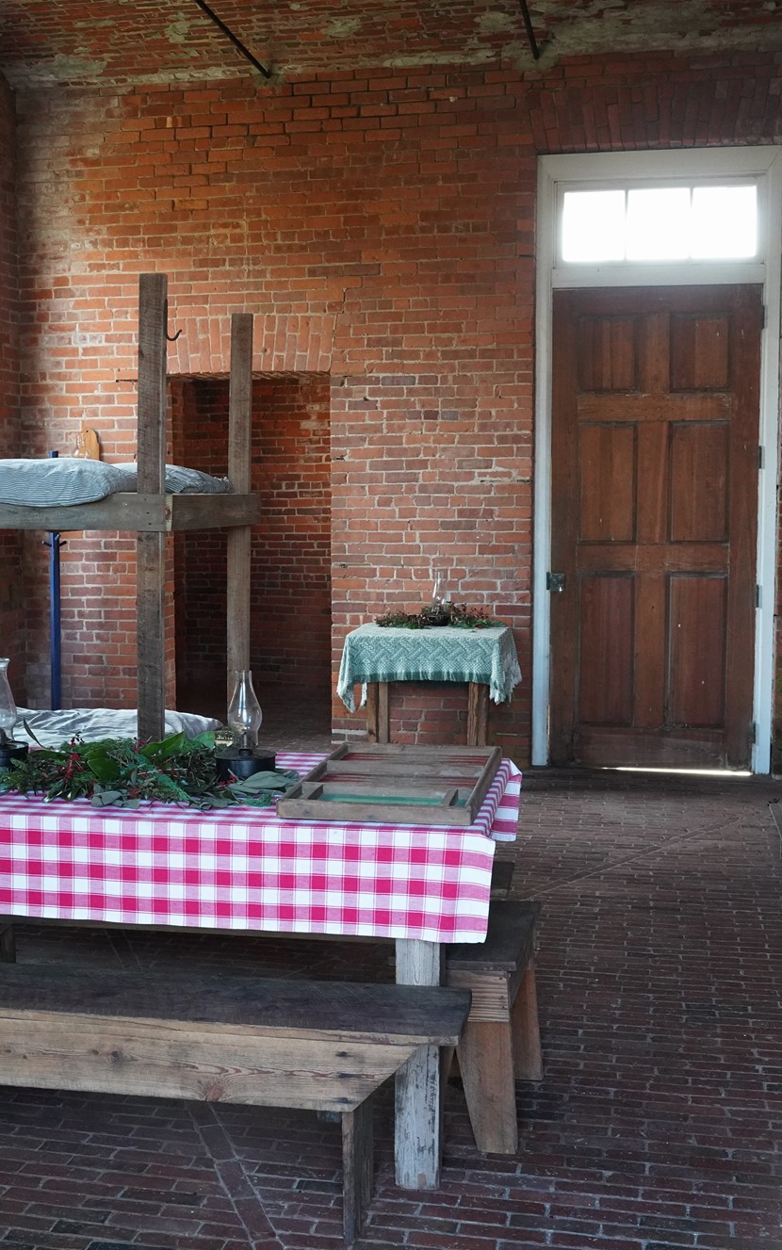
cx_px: 325
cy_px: 627
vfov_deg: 46.2
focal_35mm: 43
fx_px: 1465
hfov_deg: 29.8
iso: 4000
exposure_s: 1/80
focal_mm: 28
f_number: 10
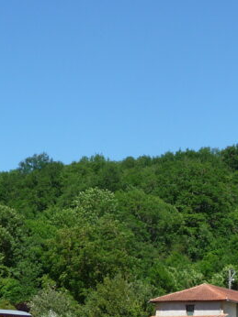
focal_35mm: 100
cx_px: 144
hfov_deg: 14.8
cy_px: 161
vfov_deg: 19.7
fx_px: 918
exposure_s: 1/500
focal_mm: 7.6
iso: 100
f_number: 4.1
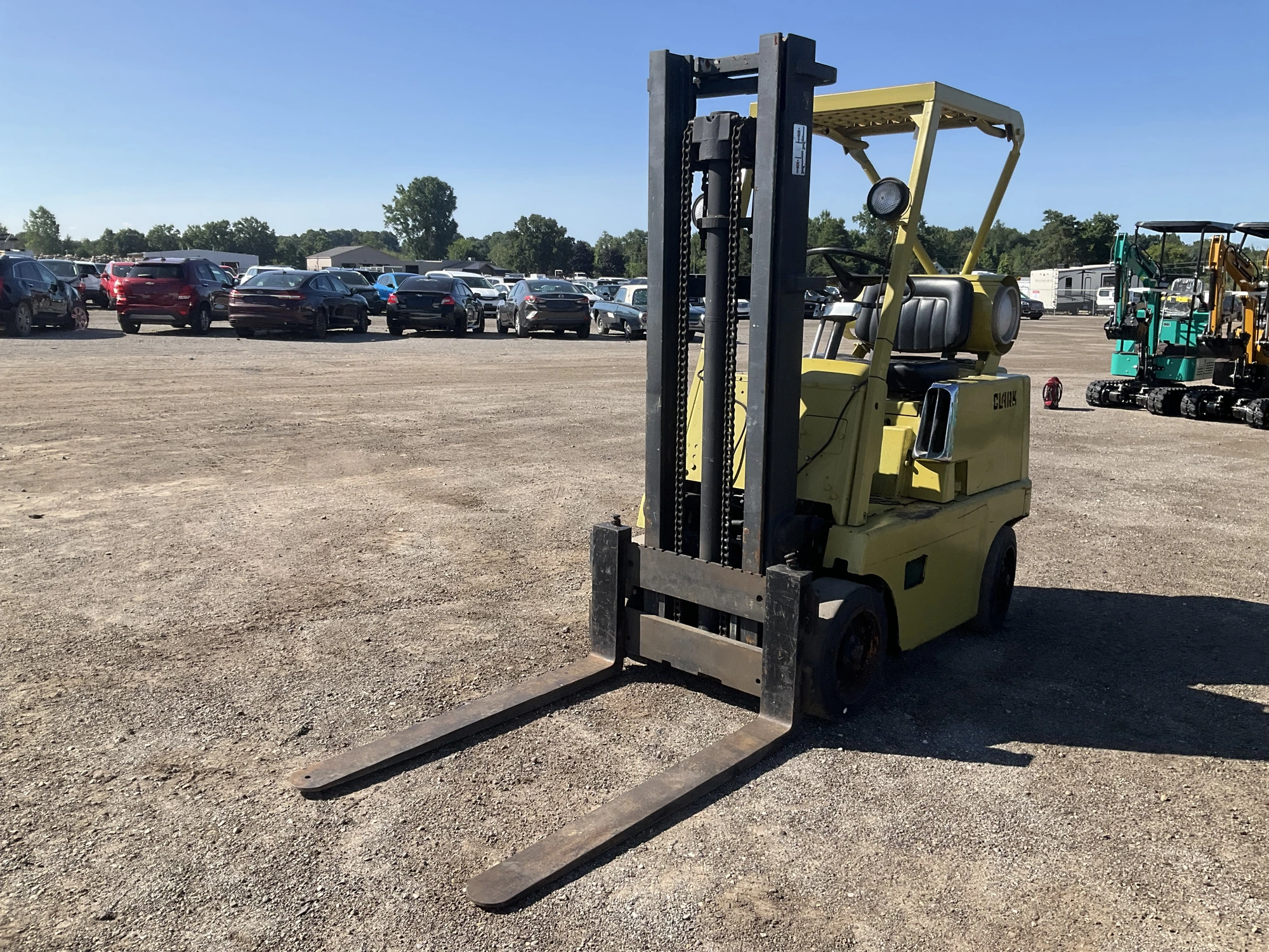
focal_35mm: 29
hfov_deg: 61.7
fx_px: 1063
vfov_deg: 48.2
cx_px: 634
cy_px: 476
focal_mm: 3
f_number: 1.8
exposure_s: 1/1311
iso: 25
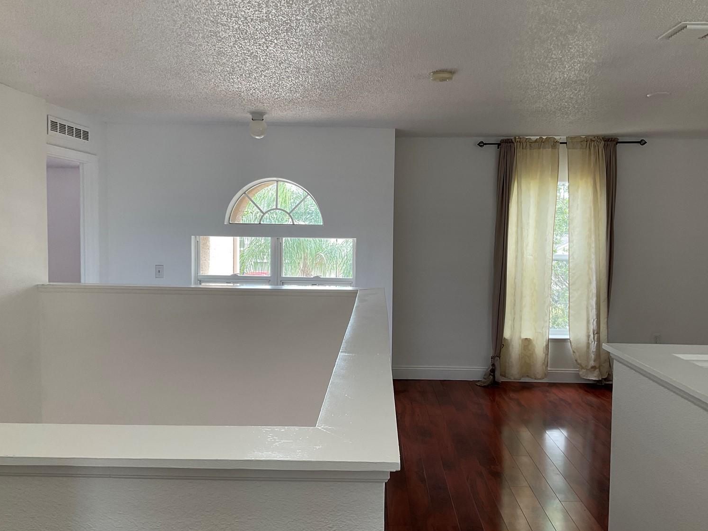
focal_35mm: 31
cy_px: 269
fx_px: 634
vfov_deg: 45.4
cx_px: 375
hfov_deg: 58.3
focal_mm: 3
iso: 40
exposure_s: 1/120
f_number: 1.8
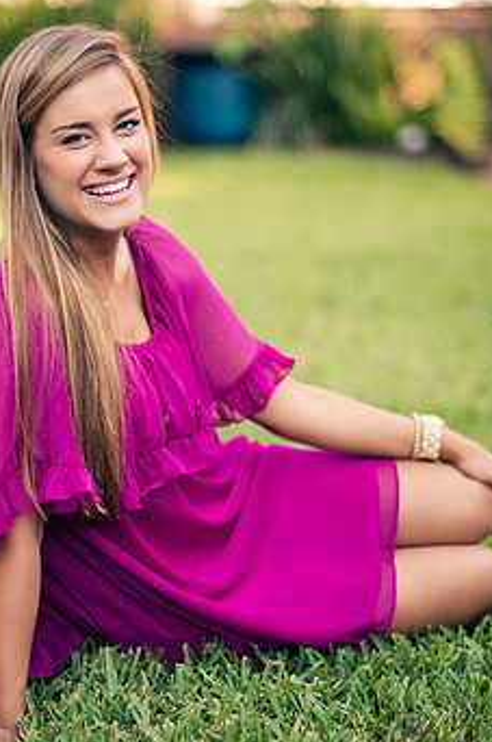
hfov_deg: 12.2
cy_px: 367
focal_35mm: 112
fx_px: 2303
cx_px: 200
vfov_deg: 18.3
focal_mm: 85
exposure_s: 1/500
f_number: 1.8
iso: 250
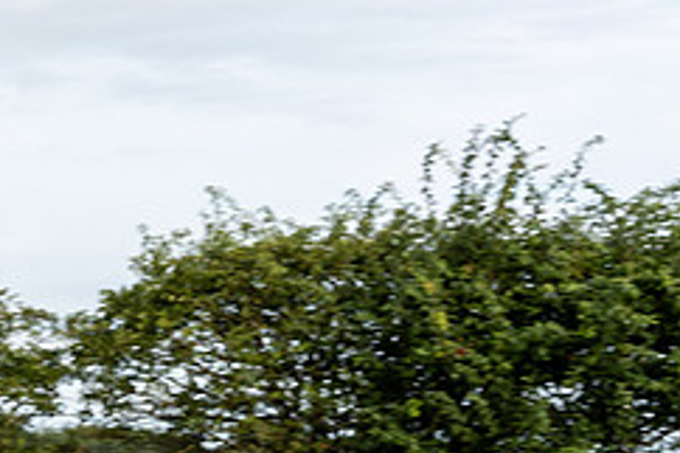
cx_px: -232
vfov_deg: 9.3
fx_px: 2756
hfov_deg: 13.5
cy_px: 443
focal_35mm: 146
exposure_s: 1/640
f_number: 5
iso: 160
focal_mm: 45
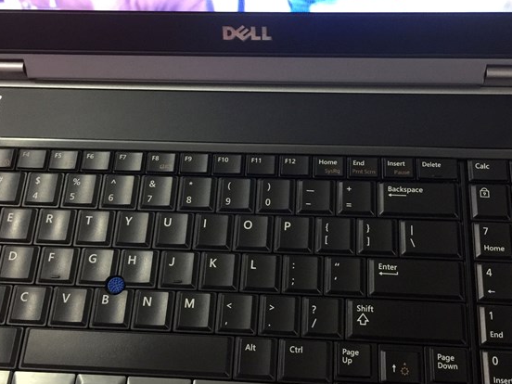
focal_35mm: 42
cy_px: 199
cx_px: 258
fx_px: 621
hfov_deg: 44.8
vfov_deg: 34.3
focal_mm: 4.15
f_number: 2.2
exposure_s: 1/17
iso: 160
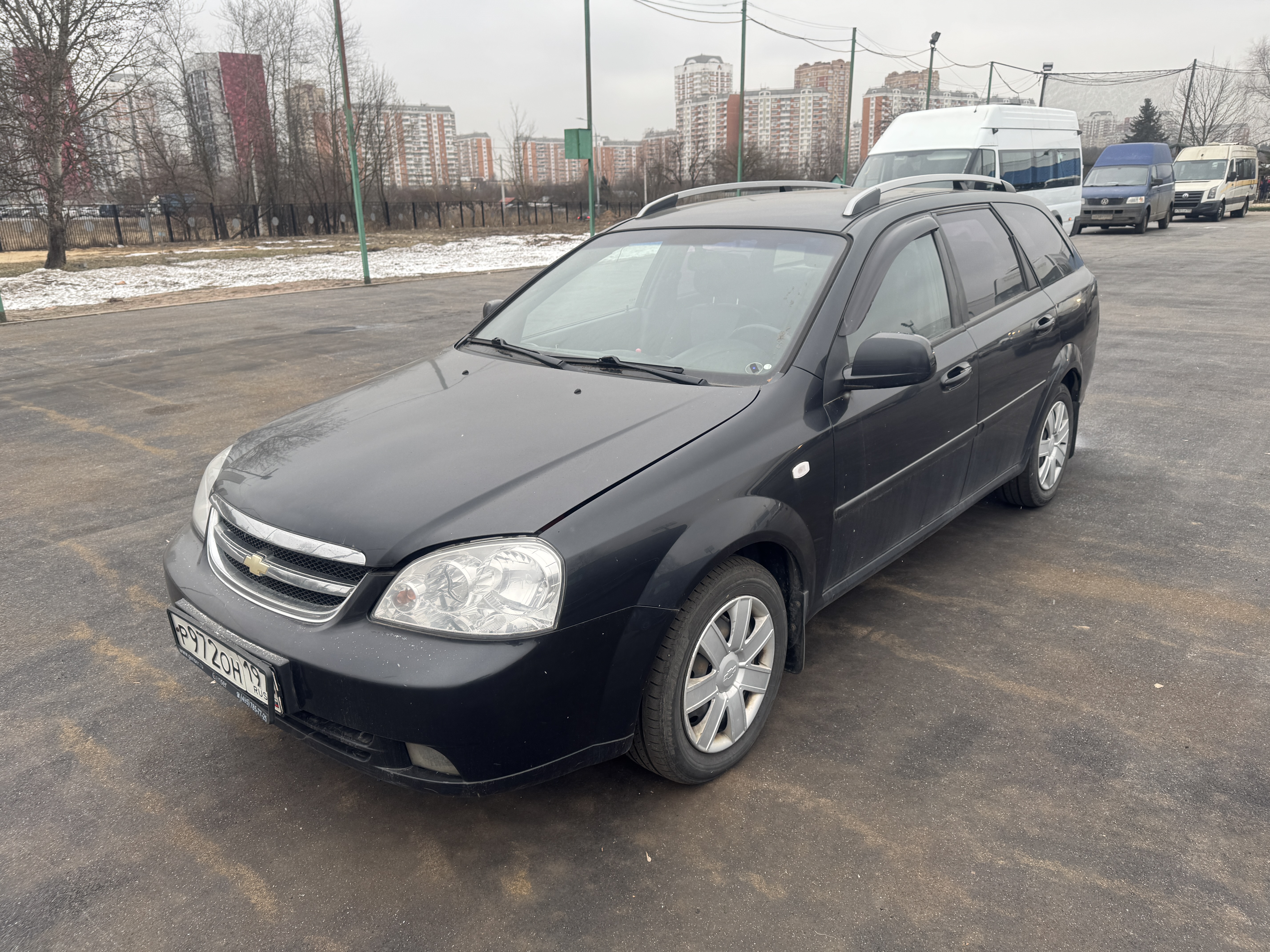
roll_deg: +1.8
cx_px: 635
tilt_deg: -17.3
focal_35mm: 24
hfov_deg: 71.6
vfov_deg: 56.8
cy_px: 476
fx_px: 881
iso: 64
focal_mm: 6.76
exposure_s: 1/233
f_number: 1.78
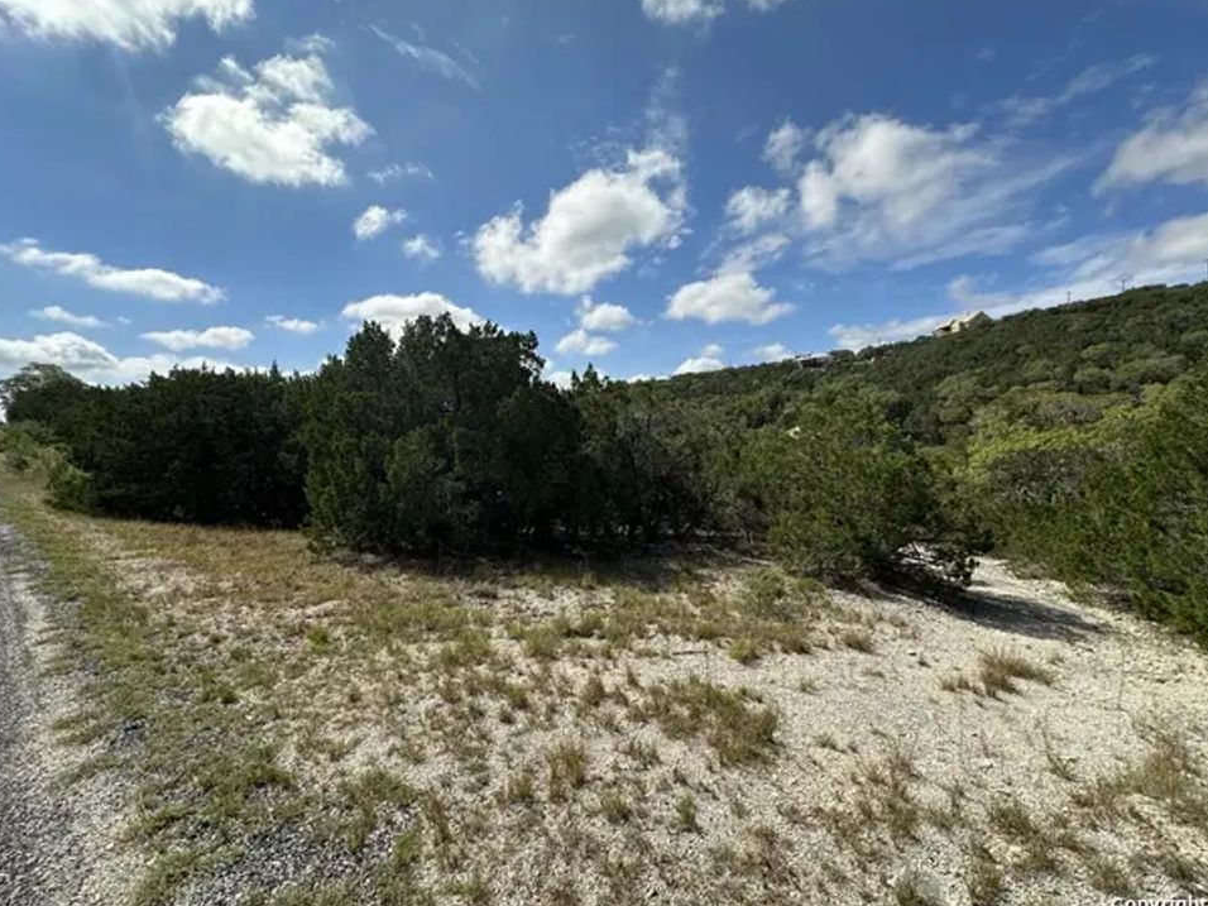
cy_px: 452
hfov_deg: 98.1
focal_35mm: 15
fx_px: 523
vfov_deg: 81.7
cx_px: 620
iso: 50
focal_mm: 2.22
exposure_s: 1/2257
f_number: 2.2
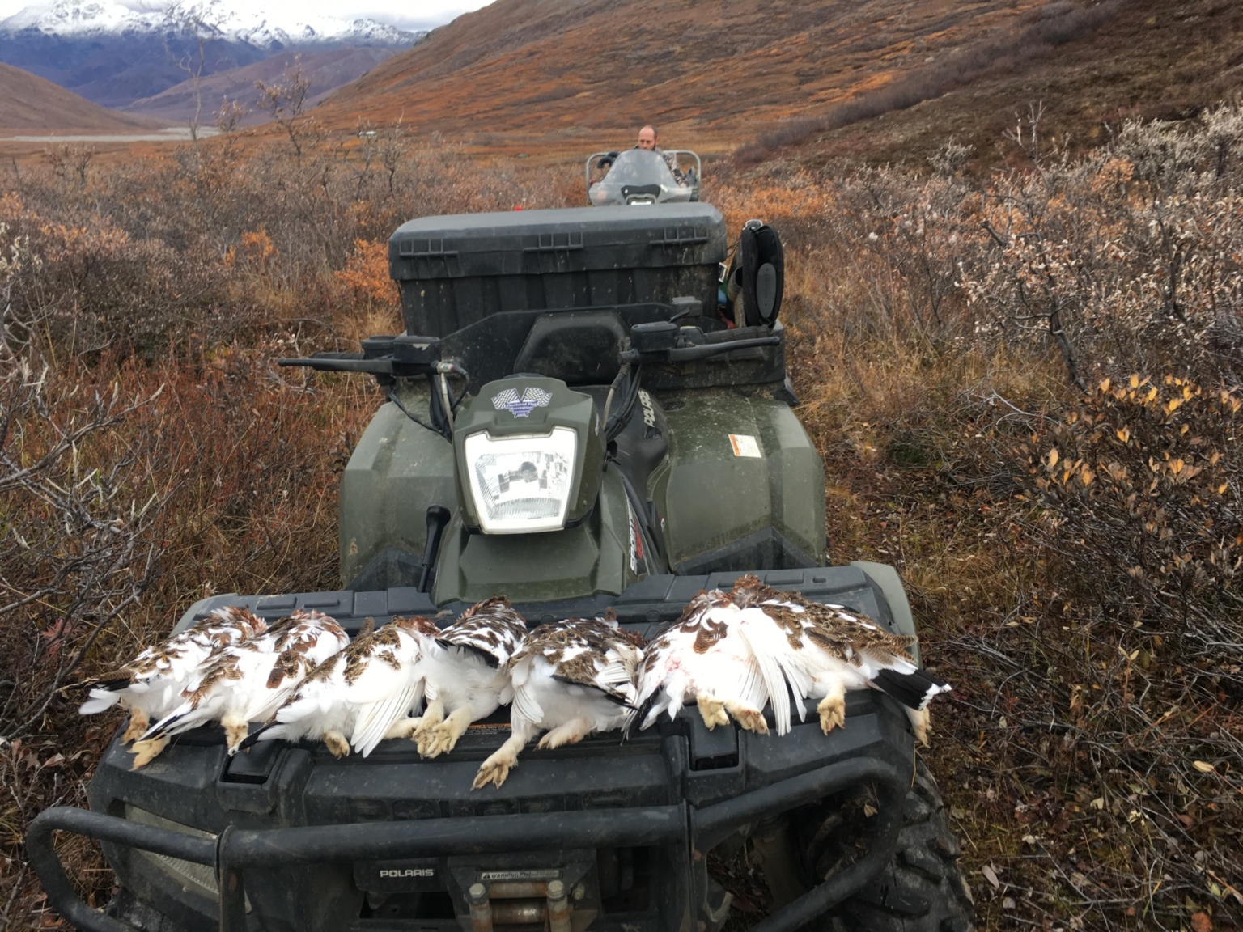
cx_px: 622
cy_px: 466
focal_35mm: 29
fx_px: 1041
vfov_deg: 48.2
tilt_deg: -19.7
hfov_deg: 61.7
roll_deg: -3.7
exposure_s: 1/120
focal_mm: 4.15
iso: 32
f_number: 2.2
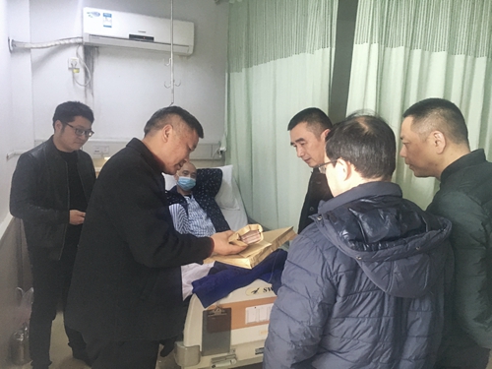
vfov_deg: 48.2
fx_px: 412
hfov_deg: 61.7
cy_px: 184
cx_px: 246
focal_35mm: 29
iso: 200
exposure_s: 1/25
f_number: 2.2
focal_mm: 4.15
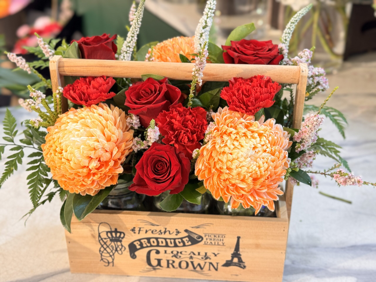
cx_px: 188
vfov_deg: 30.3
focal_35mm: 48
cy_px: 141
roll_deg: -0.1
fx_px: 521
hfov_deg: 39.7
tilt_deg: -30.3
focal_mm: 6.86
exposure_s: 1/33
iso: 200
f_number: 1.78
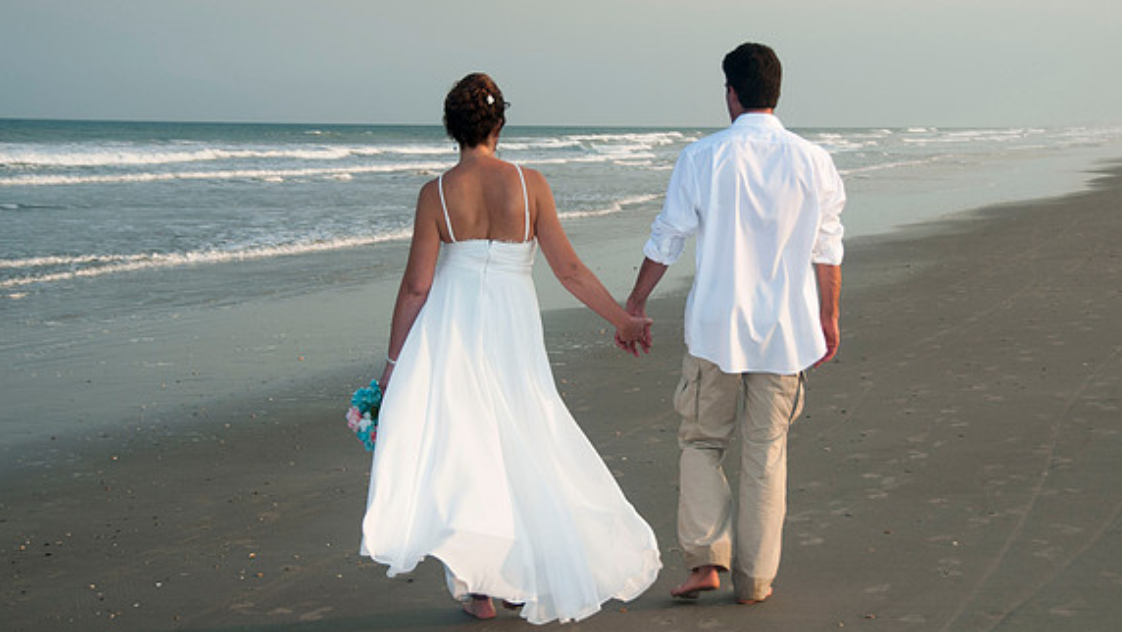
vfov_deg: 15.5
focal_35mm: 78
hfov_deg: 27.2
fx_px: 2321
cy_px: 271
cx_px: 583
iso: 100
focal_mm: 44
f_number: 5.6
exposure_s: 1/250
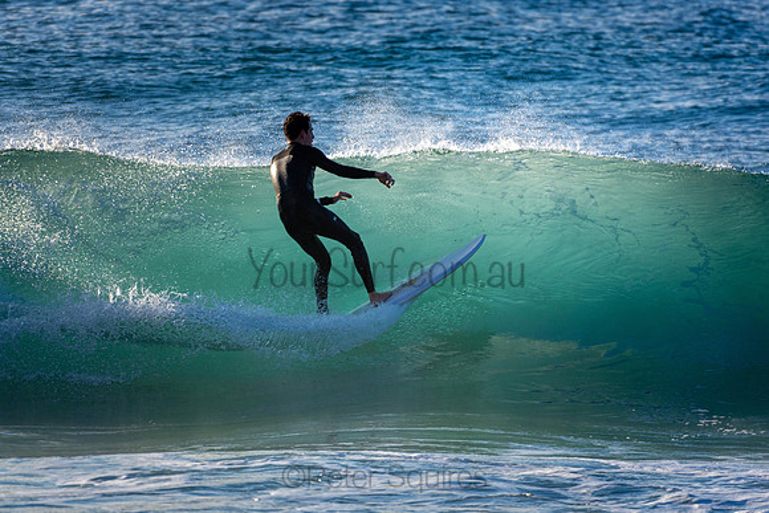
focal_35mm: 750
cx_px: 384
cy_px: 256
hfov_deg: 2.7
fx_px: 16024
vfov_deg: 1.8
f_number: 5.6
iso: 320
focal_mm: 500
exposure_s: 1/1250
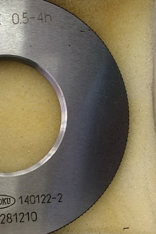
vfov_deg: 47.4
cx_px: 3
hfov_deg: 30.5
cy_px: 118
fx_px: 266
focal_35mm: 41
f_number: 2.2
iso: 40
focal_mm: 4.15
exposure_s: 1/30
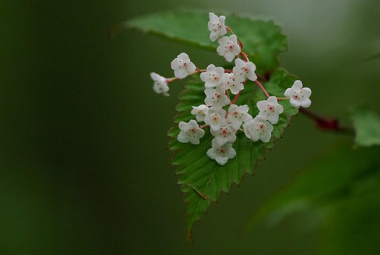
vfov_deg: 5.1
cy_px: 128
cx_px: 190
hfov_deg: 7.6
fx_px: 2857
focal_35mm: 270
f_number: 3.5
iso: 800
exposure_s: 1/640
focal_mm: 180
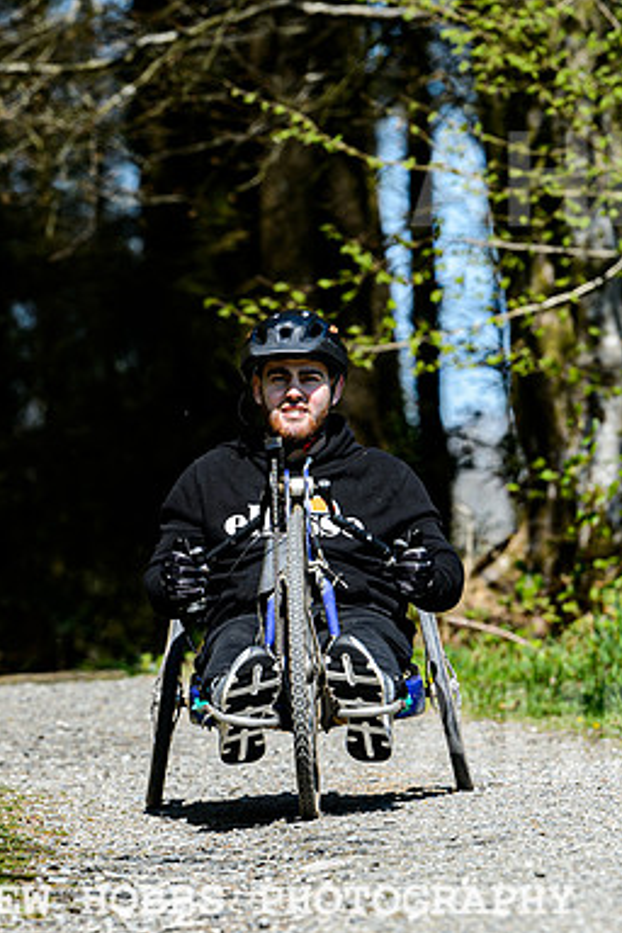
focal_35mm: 389
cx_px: 283
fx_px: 10081
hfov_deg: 3.5
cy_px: 475
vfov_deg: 5.3
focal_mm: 200
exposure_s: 1/640
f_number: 5
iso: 125
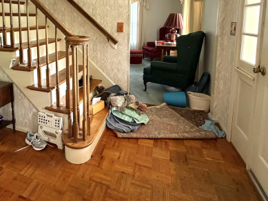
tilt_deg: -8.3
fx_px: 186
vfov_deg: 53.4
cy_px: 43
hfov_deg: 69.4
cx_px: 88
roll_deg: +1.3
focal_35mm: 24
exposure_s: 1/60
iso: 400
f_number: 2.2
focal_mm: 2.22
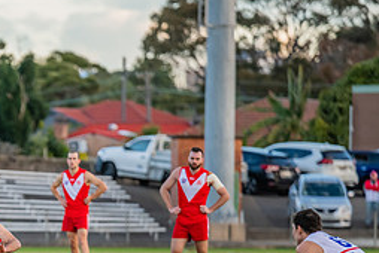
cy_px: 254
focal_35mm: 526
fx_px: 5544
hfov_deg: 3.9
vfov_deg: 2.6
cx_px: -25
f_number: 2.8
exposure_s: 1/1600
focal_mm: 200
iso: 1000
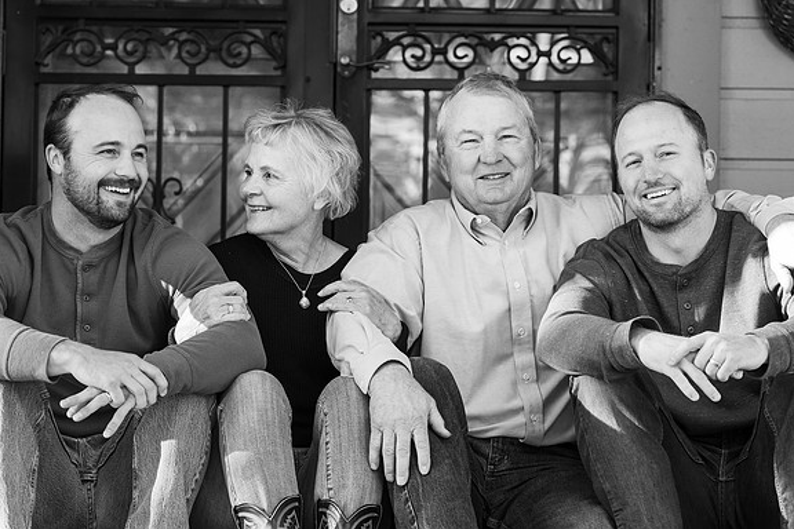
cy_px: 264
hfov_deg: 14.9
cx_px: 397
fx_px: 3043
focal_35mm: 138
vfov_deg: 9.9
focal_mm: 137
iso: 1000
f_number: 5.6
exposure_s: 1/250
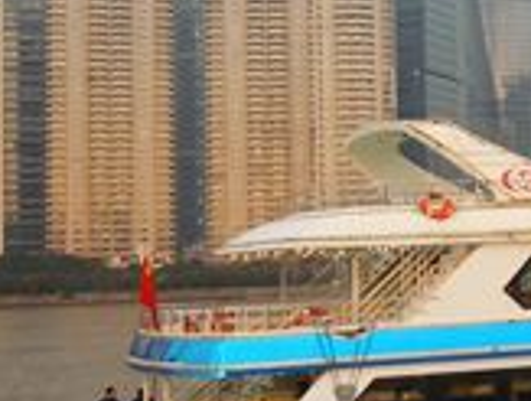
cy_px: 142
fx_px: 1553
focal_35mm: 101
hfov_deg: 17.9
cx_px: 726
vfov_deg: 14.7
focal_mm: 5.4
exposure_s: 1/250
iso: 100
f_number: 3.5
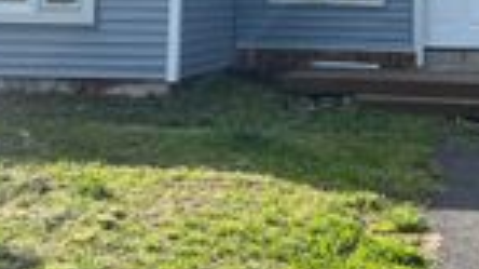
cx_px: 295
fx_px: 1218
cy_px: -57
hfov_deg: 22.2
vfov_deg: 12.3
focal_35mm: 96
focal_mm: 5.7
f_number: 1.5
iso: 50
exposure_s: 1/2841
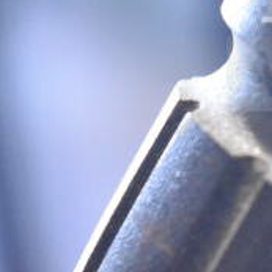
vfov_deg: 7.0
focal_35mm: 248
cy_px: -13
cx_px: 402
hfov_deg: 7.0
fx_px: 2200
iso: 11400
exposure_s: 1/100
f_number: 5.6
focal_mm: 55
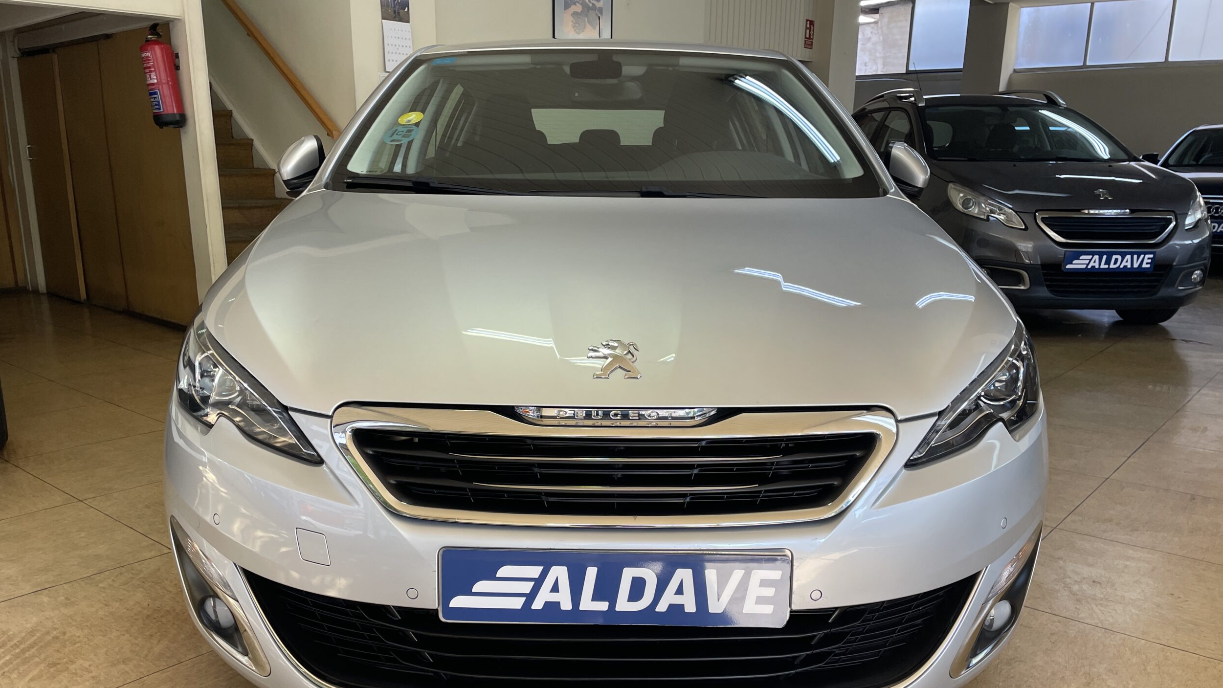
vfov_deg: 40.0
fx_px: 940
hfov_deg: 66.1
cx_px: 612
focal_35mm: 29
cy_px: 420
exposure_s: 1/100
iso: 50
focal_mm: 4.2
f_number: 1.6
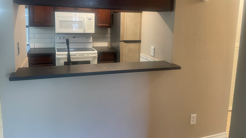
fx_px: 189
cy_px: 49
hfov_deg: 66.1
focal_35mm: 29
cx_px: 123
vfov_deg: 39.8
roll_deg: -1.4
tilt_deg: -8.8
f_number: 1.6
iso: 200
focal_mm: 4.2
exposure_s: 1/60
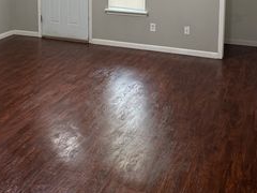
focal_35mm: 50
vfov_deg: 27.2
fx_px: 371
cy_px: -6
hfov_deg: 37.4
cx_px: 70
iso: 200
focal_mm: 6.76
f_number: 1.78
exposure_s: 1/63
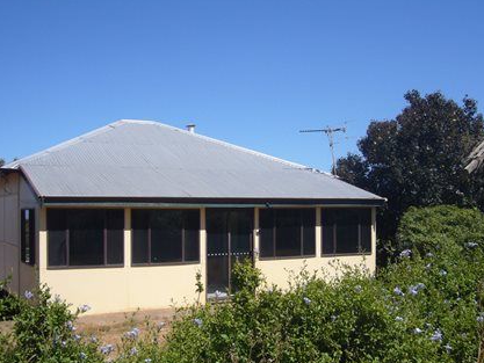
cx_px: 236
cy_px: 228
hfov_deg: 43.8
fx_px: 601
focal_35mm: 43
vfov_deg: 33.4
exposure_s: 1/400
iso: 80
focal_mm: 4.6
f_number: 5.6
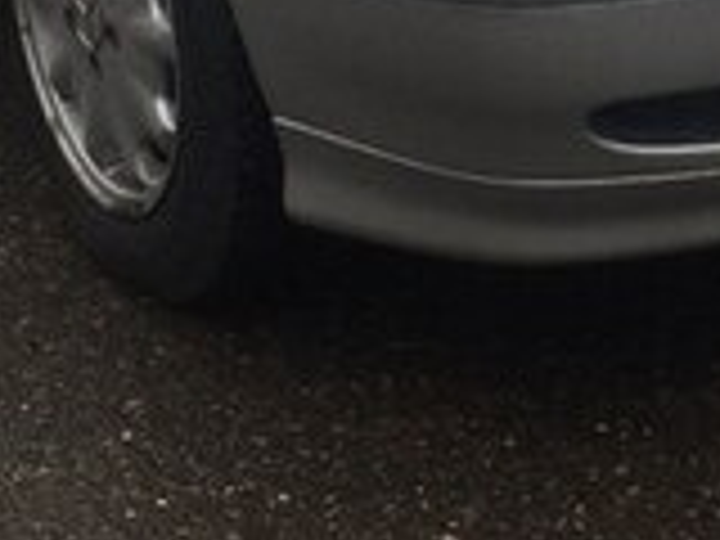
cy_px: -137
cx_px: 468
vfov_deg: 12.0
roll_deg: +2.7
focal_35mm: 120
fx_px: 2496
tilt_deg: -17.5
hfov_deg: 16.4
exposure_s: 1/402
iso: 32
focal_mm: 4.15
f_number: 2.2
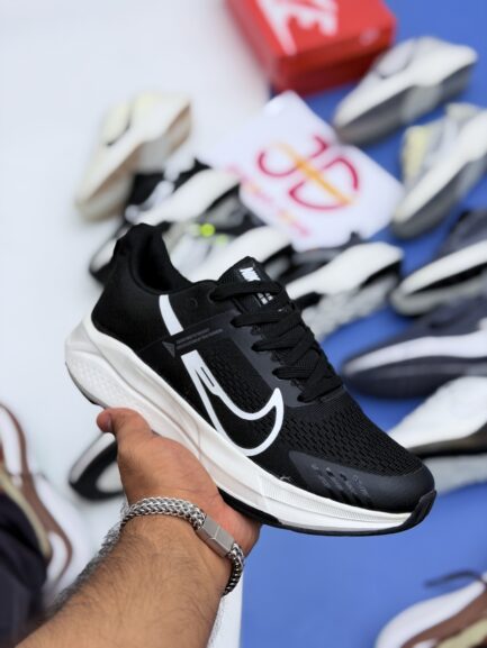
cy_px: 324
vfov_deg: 39.6
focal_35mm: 48
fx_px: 900
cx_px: 244
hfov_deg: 30.3
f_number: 1.78
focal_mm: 6.76
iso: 64
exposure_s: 1/314
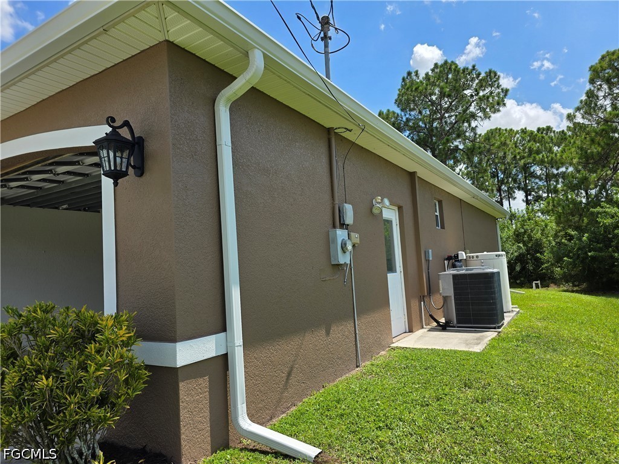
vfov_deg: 58.9
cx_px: 310
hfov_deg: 73.9
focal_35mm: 23
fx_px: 411
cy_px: 232
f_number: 1.7
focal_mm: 6.3
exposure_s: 1/647
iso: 12
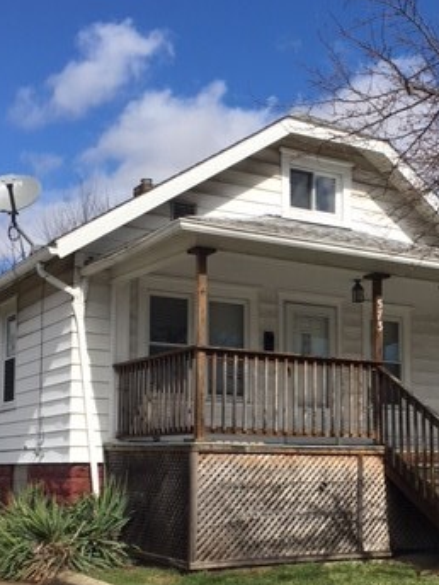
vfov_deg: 35.3
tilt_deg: +7.5
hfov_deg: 26.9
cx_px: 279
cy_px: 379
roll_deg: -1.4
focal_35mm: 54
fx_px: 913
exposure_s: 1/1876
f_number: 2.2
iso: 25
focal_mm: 4.15
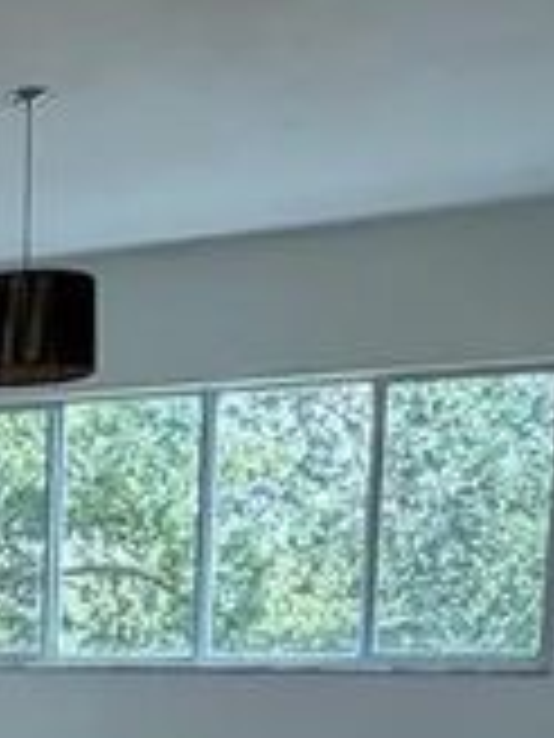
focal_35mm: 73
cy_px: 853
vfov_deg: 24.5
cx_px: -293
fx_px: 1558
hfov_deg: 17.9
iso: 200
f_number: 2.2
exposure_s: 1/120
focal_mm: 2.22
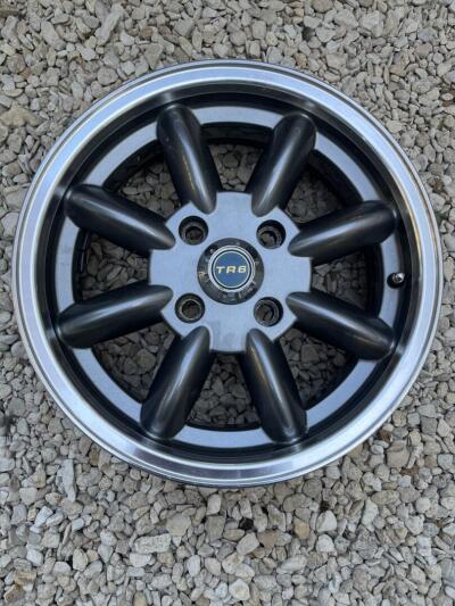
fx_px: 455
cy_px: 303
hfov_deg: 53.1
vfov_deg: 67.3
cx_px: 228
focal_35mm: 26
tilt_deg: -84.2
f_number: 1.6
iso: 40
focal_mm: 5.1
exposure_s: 1/121
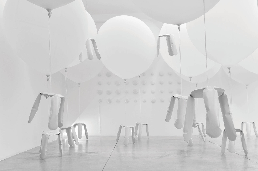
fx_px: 268
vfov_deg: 35.4
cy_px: 86
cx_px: 129
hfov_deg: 51.3
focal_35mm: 38
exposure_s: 1/125
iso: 200
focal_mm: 25
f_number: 4
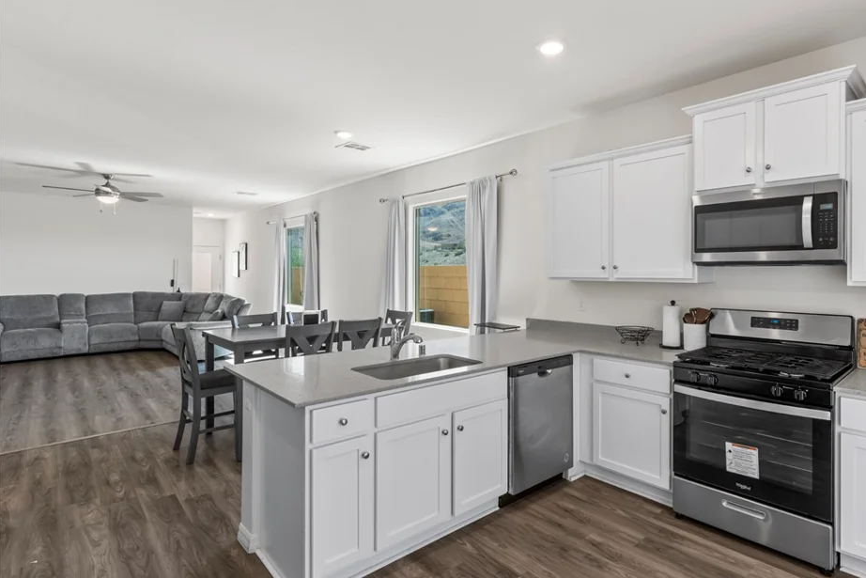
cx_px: 479
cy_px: 275
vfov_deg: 61.9
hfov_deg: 83.7
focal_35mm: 20
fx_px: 481
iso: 400
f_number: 8
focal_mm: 18
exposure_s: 1/3
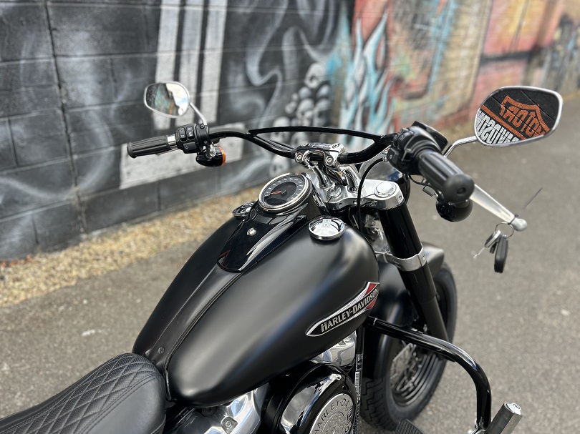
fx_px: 436
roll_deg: -4.9
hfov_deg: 67.3
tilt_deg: -27.8
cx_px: 290
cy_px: 217
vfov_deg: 53.0
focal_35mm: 26
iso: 50
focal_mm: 5.7
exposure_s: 1/416
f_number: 1.5
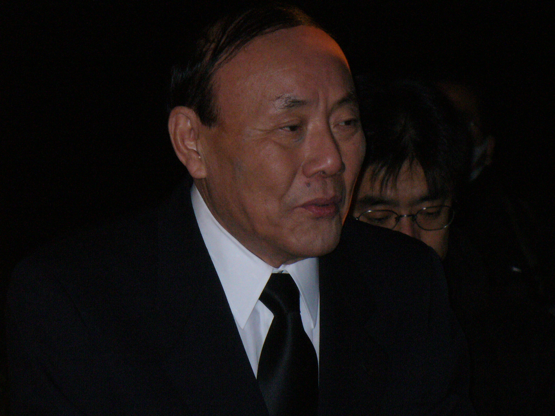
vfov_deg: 6.7
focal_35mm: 222
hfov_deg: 8.9
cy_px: 208
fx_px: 3559
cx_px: 278
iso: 400
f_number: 4.5
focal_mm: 36.6
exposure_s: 1/60
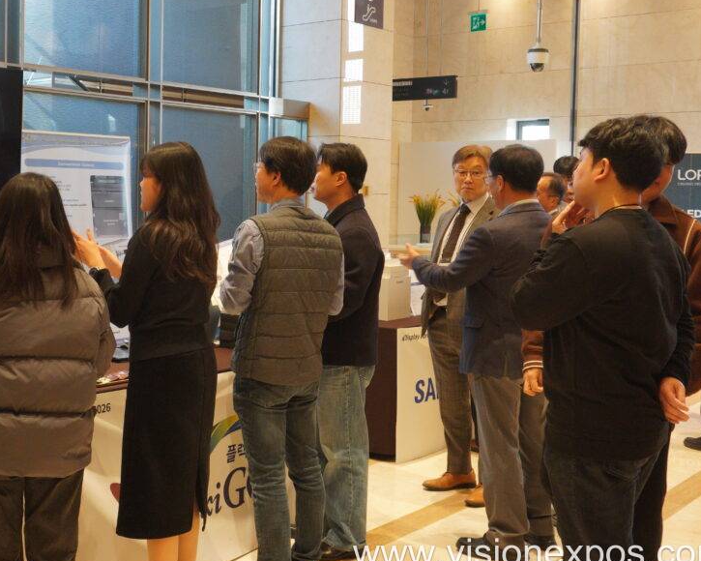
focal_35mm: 48
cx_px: 230
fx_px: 996
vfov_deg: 31.4
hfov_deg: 38.3
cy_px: 242
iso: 1600
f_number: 8
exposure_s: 1/60
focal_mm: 24
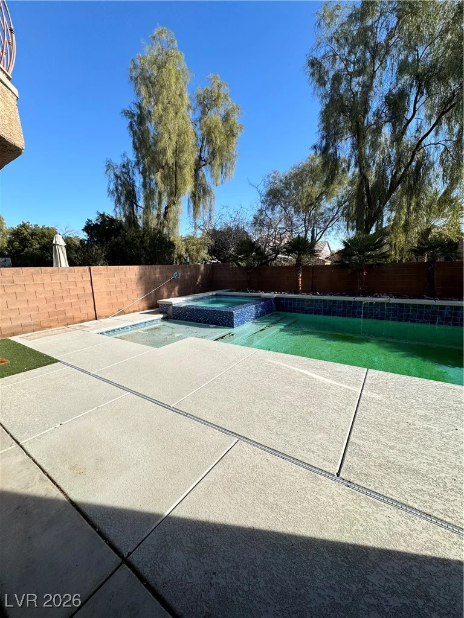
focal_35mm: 14
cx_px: 232
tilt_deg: -12.3
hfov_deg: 85.7
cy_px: 309
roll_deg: +2.1
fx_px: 250
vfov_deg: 102.1
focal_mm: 2.22
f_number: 2.2
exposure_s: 1/1506
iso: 50
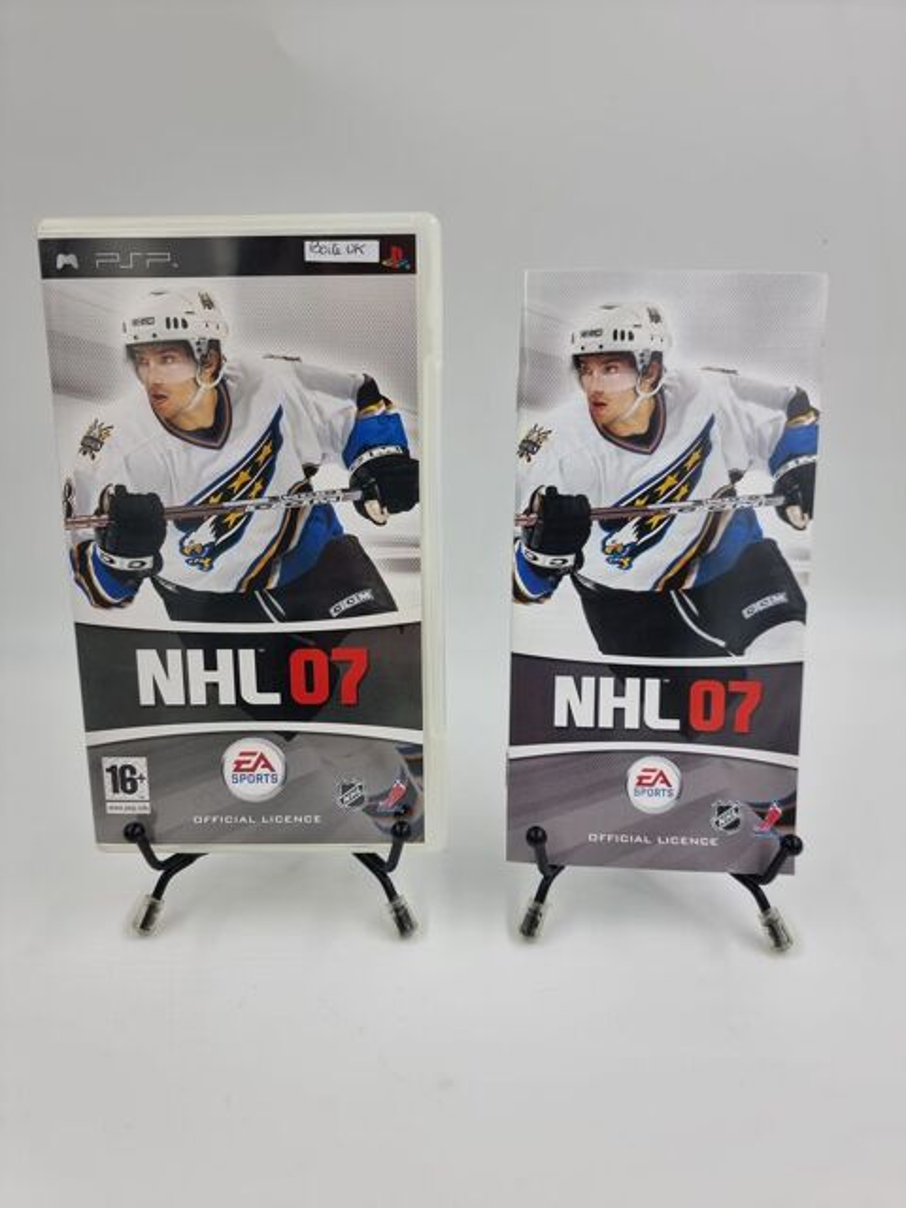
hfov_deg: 56.8
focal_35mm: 24
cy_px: 604
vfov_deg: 71.6
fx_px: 838
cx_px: 453
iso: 50
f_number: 1.8
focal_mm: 6.7
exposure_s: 1/137
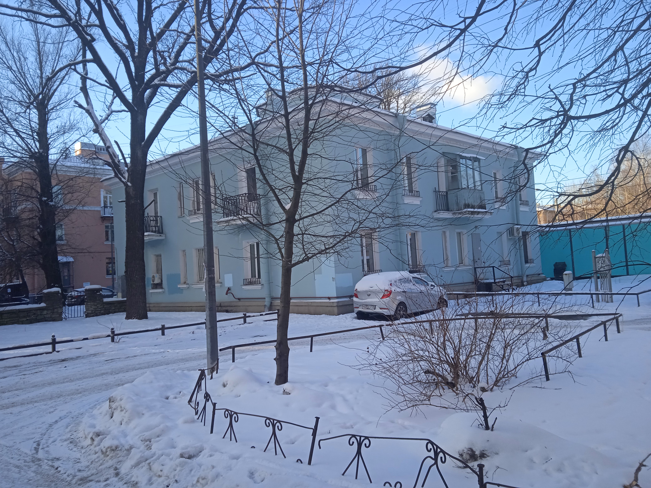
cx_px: 326
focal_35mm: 28
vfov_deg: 49.7
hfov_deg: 63.4
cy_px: 244
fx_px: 527
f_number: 2.2
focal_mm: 3.43
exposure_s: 1/296
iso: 113
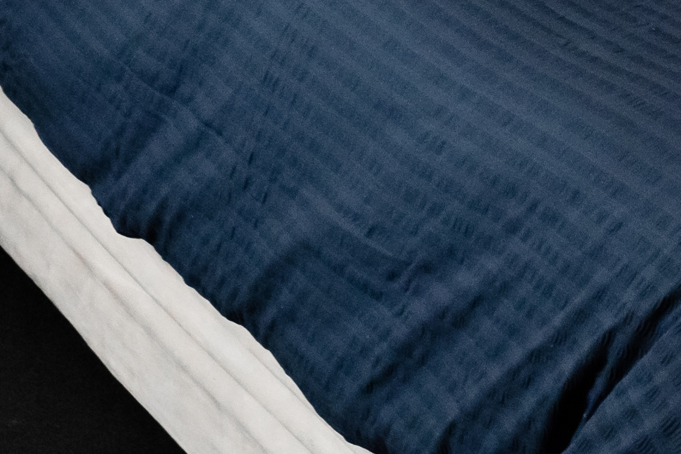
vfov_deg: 7.0
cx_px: 827
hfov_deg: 10.9
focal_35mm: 185
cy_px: -642
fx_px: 3500
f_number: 5.6
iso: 1000
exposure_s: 1/60
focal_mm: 35
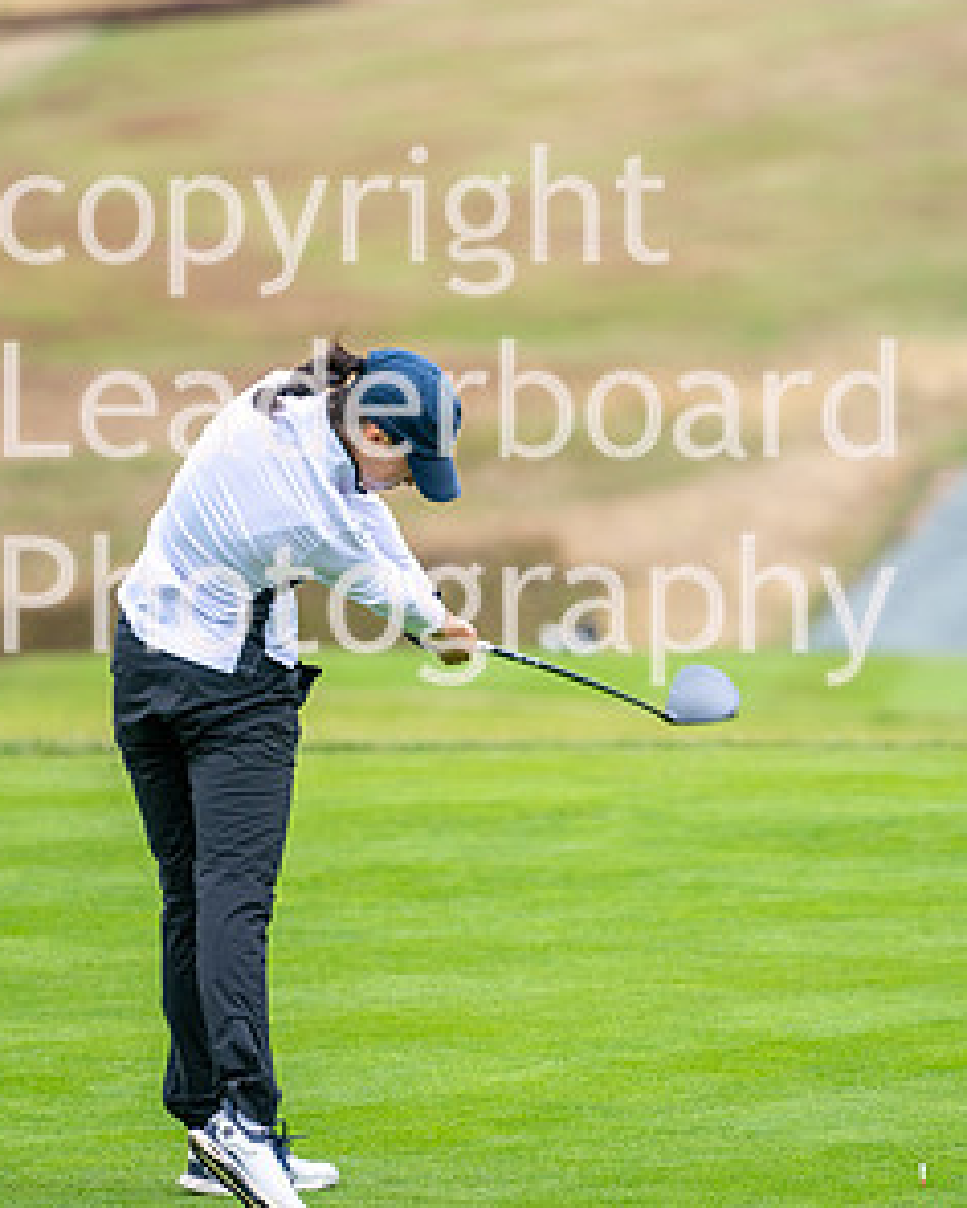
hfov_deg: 3.6
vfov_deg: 4.5
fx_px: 15304
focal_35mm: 428
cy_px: 433
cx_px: 453
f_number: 5
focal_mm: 300
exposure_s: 1/2000
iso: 400
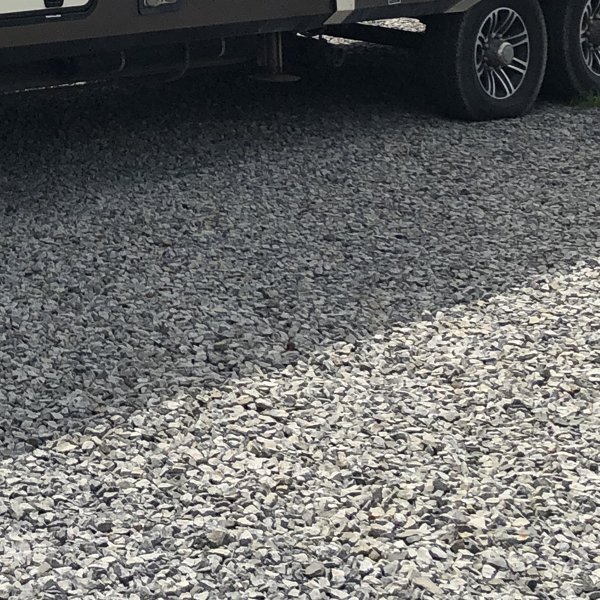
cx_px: -57
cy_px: -292
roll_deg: +0.4
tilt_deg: +0.8
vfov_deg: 15.9
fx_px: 1981
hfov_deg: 16.7
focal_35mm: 101
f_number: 1.8
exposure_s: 1/3690
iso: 20
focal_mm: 3.99
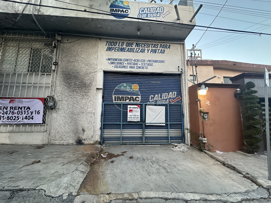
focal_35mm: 14
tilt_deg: +7.3
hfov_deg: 102.1
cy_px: 102
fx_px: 110
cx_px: 136
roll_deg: +0.0
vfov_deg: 85.7
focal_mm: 2.22
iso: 160
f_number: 2.2
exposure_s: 1/99
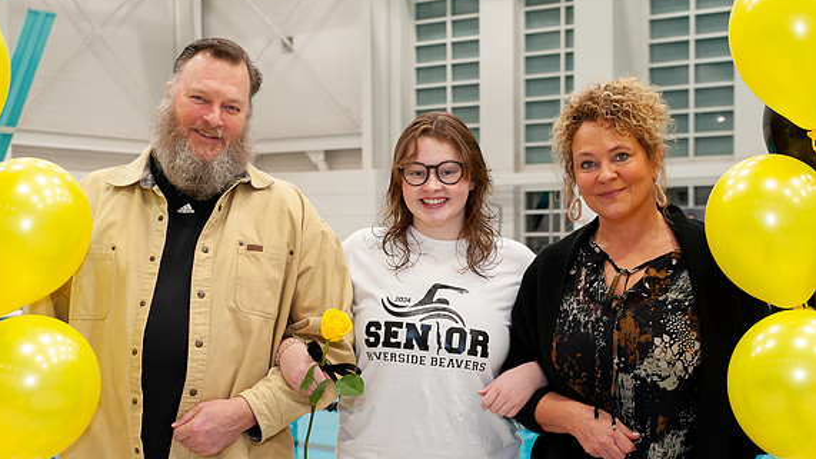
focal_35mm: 62
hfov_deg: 33.8
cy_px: 295
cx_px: 420
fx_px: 1341
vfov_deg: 19.4
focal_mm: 42
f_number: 5
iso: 500
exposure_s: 1/80
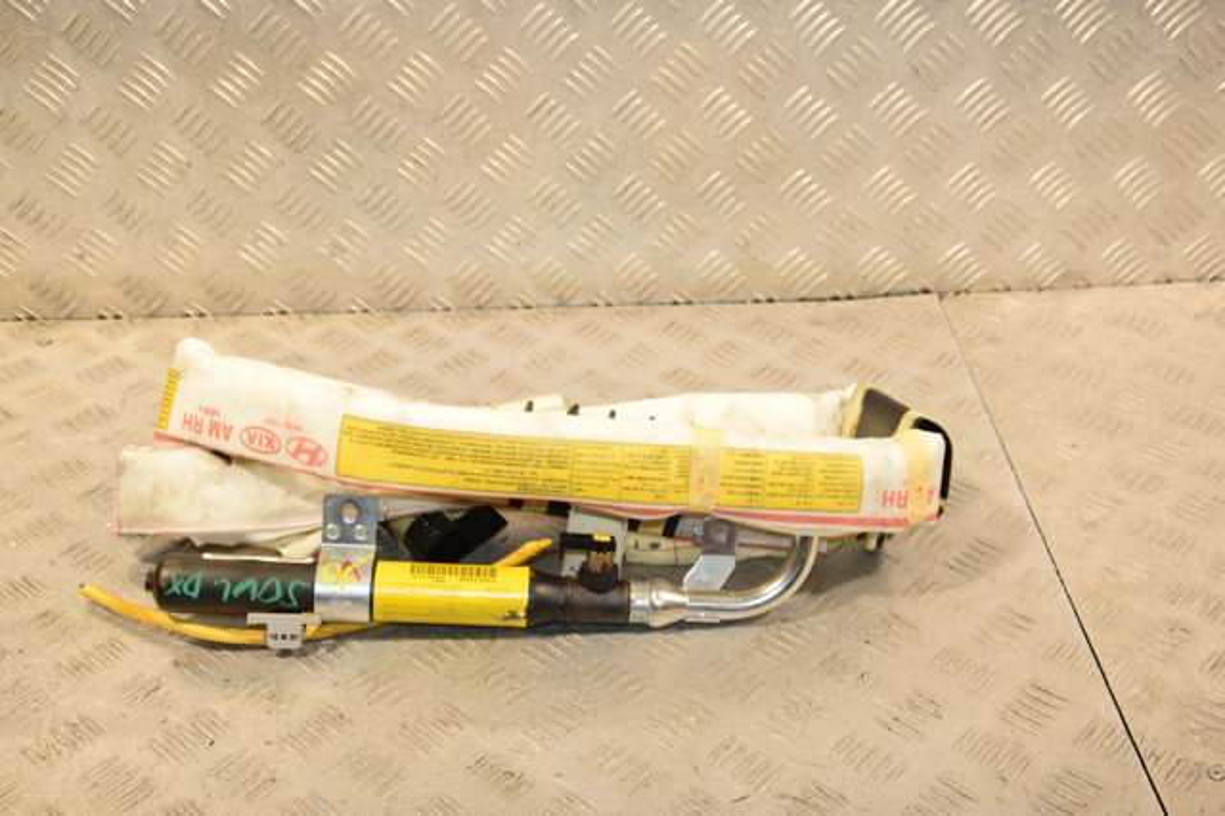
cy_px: 408
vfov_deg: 28.0
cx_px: 612
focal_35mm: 48
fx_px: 1632
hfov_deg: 41.1
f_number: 6.3
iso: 800
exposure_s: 1/200
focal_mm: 32
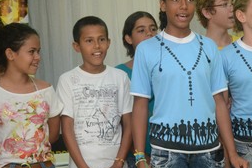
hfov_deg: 17.2
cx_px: 197
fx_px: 826
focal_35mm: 118
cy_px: 83
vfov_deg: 11.6
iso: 1600
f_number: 4.5
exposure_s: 1/80
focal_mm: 44
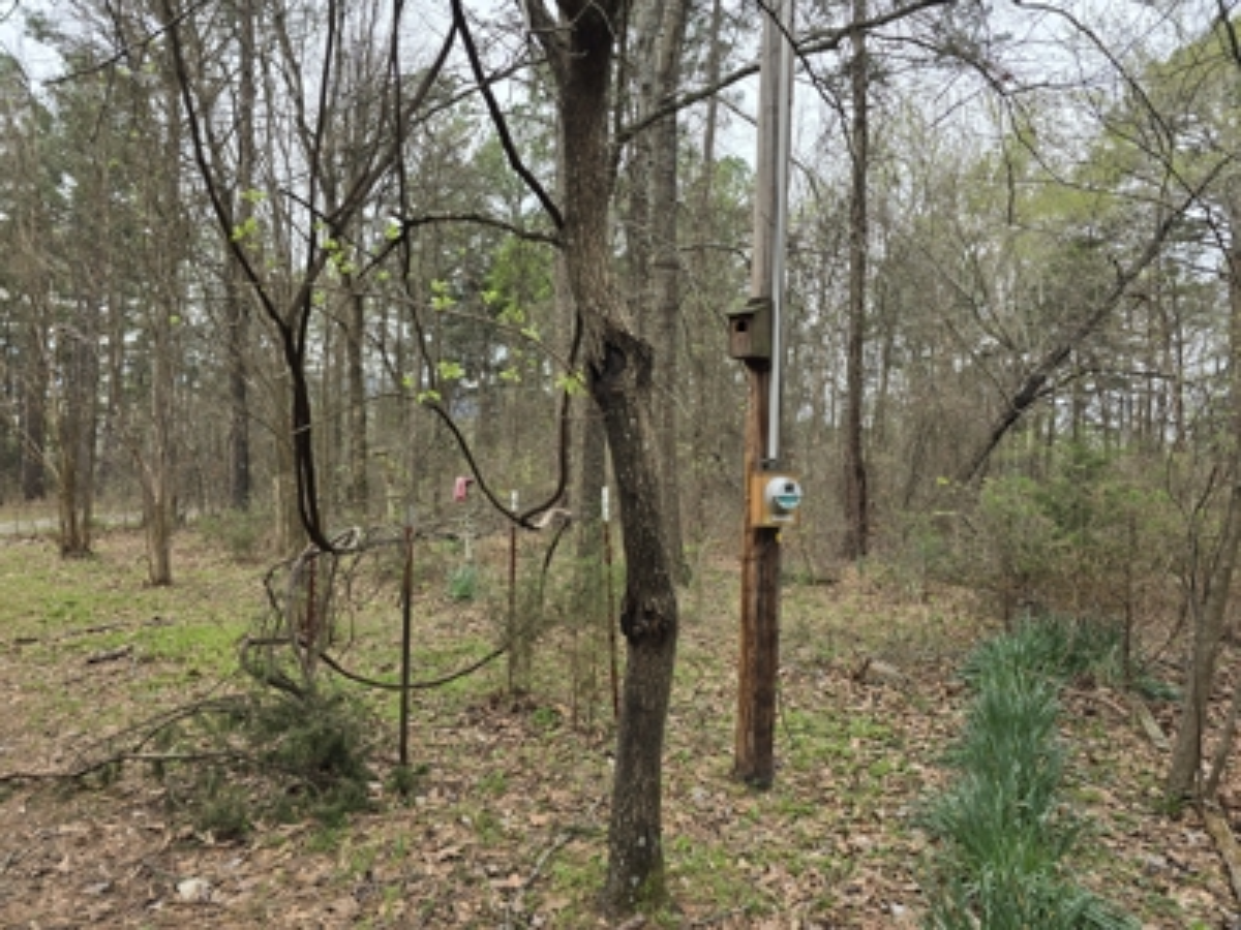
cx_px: 620
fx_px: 825
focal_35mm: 23
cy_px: 465
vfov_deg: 58.9
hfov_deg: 73.9
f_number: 1.7
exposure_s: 1/180
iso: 16
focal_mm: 6.3
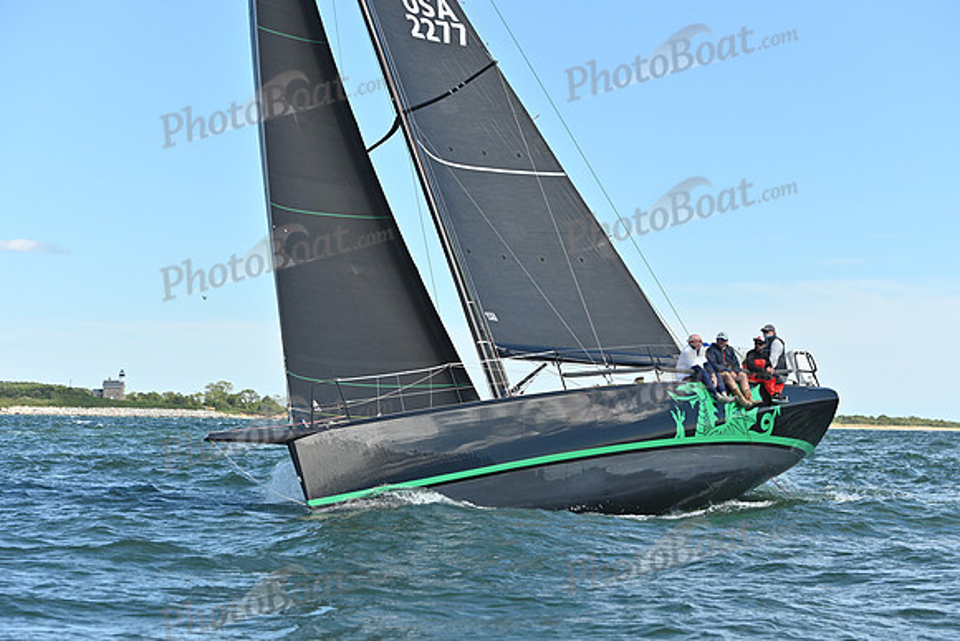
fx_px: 2534
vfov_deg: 14.4
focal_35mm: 95
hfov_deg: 21.5
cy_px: 320
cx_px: 480
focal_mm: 95
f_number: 5
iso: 320
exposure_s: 1/1600
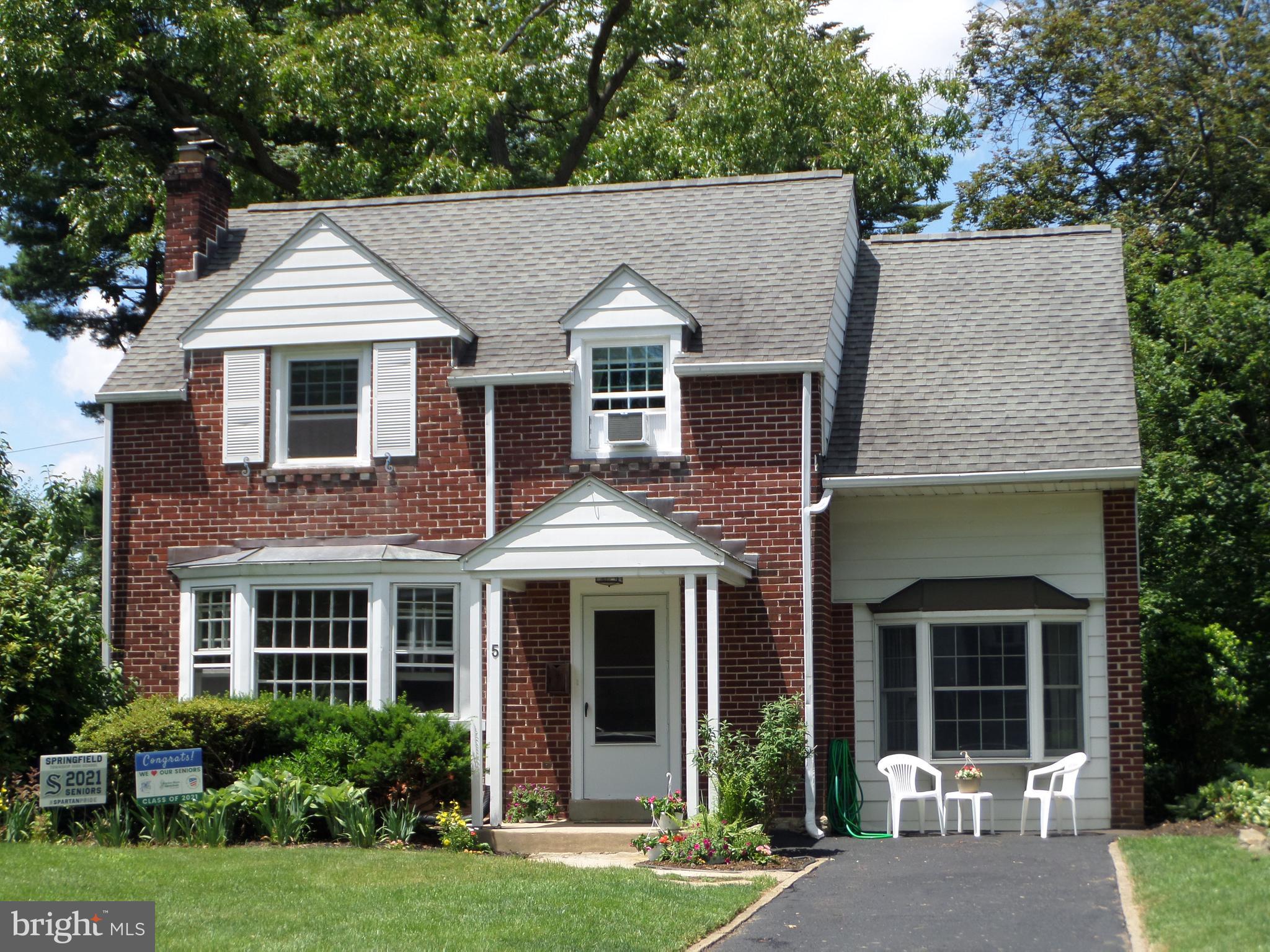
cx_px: 635
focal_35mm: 62
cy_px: 476
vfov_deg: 23.7
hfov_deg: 31.2
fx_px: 2275
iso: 100
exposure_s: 1/500
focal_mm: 10.2
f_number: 4
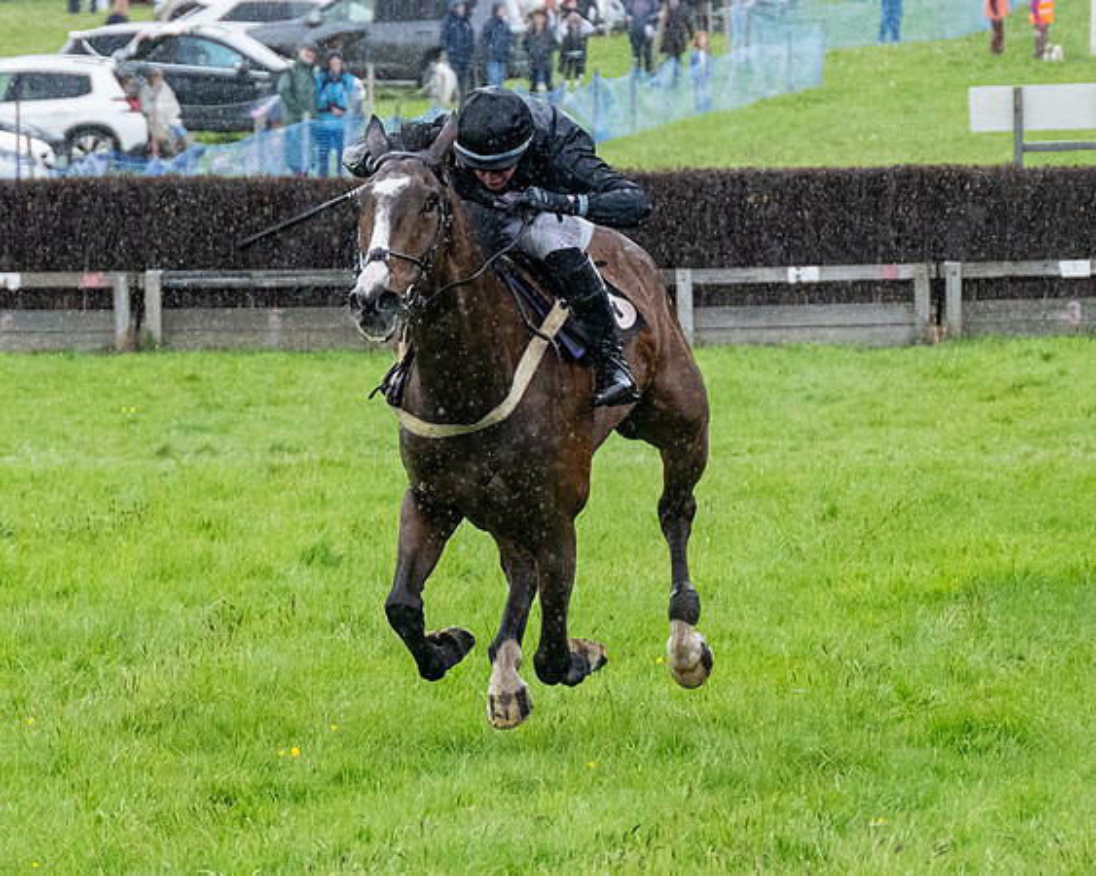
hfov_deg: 6.5
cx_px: 508
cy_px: 448
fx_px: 9638
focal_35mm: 297
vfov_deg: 5.2
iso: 2000
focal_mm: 98
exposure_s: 1/1000
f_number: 4
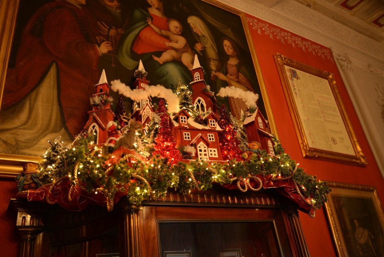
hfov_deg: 61.9
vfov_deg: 43.7
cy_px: 128
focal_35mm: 30
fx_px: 320
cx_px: 192
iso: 1600
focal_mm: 30
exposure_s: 1/60
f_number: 4
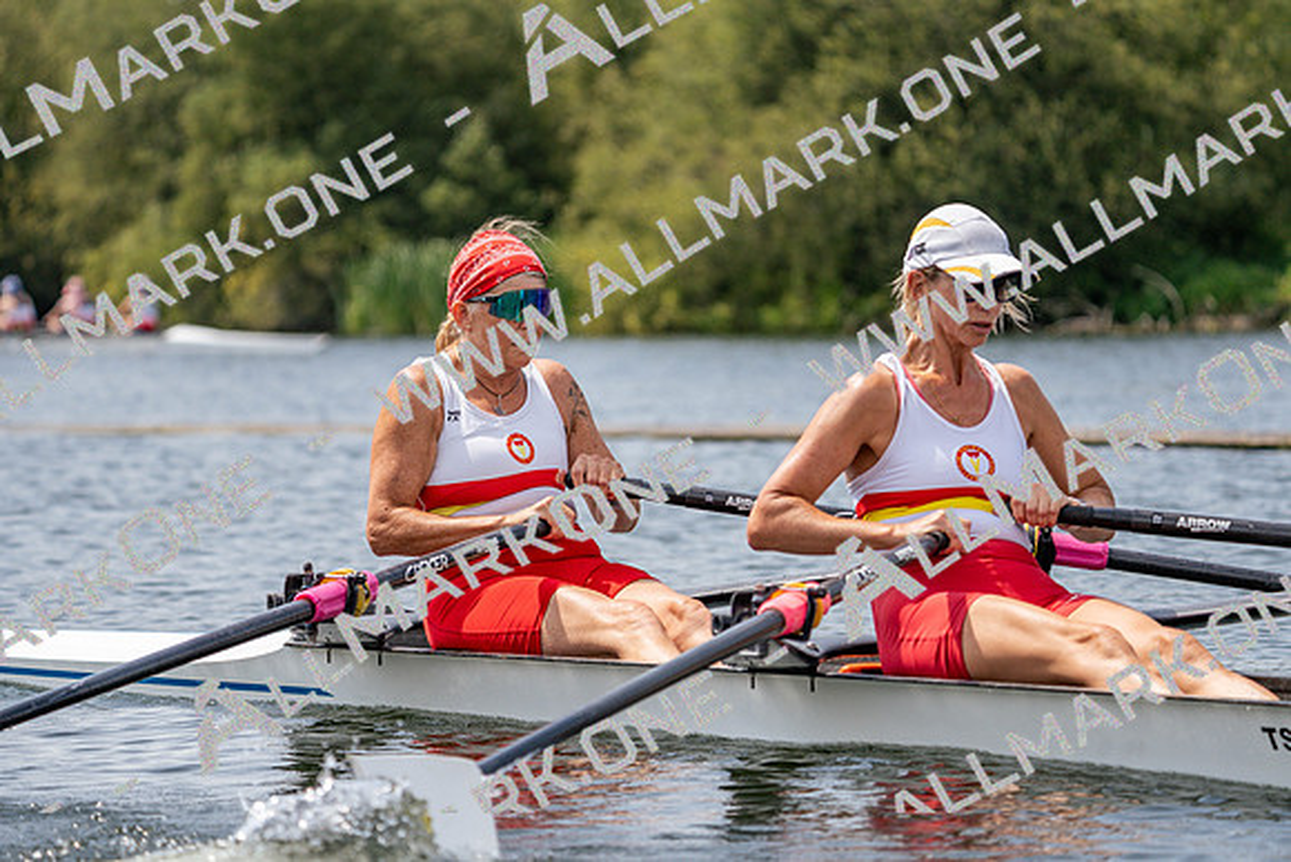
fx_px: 7568
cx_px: 646
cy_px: 431
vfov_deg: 6.5
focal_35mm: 211
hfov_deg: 9.8
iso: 200
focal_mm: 211
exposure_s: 1/1600
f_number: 5.6
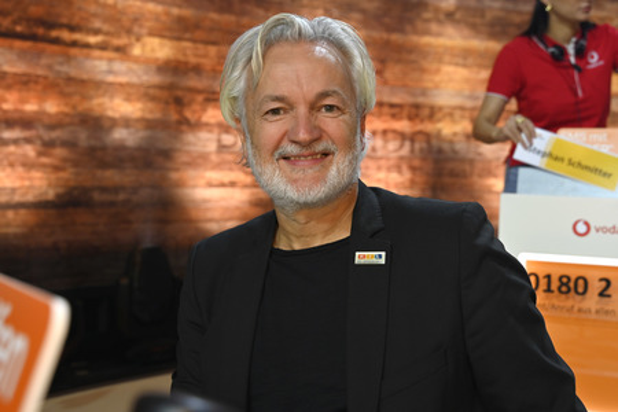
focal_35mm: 40
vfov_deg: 33.4
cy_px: 206
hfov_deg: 48.5
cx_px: 309
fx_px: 687
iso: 800
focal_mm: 40
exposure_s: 1/200
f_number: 4
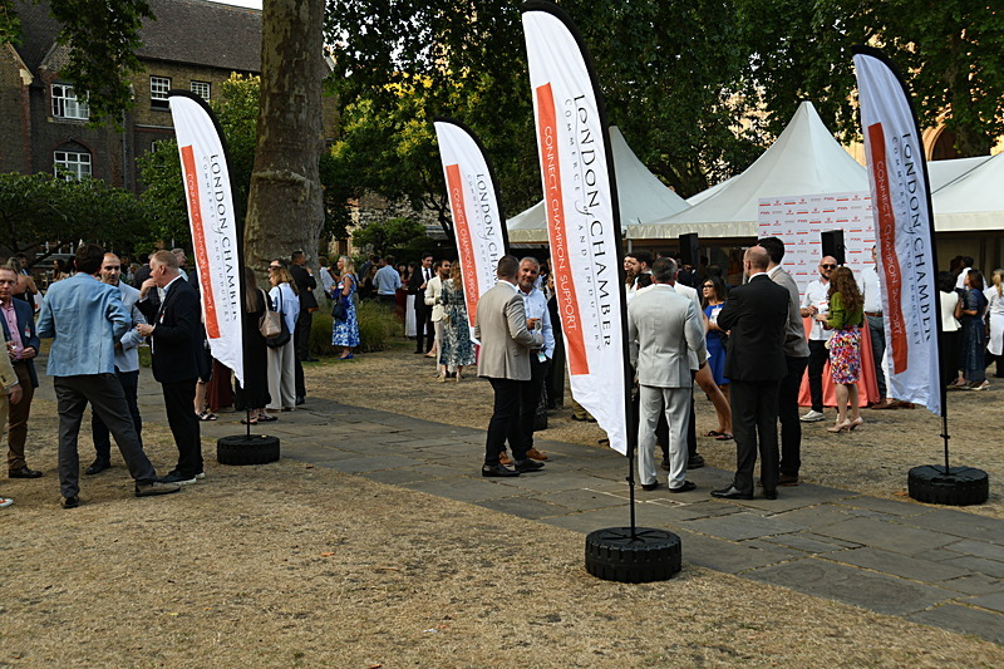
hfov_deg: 46.4
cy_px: 334
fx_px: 1171
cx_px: 502
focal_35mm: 42
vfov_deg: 31.9
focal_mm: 42
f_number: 8
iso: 400
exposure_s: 1/40
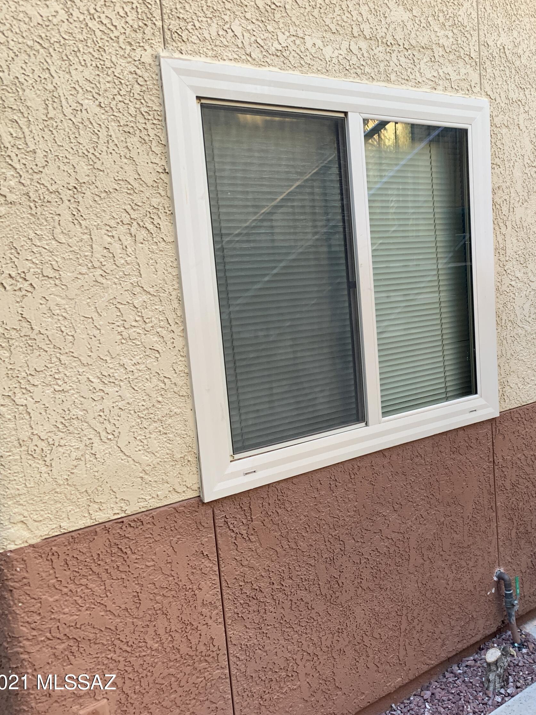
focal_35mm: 35
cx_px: 450
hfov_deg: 38.7
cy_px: 354
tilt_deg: -8.8
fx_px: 723
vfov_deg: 52.6
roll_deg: +2.4
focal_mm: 4.25
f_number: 1.8
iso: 64
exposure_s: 1/121
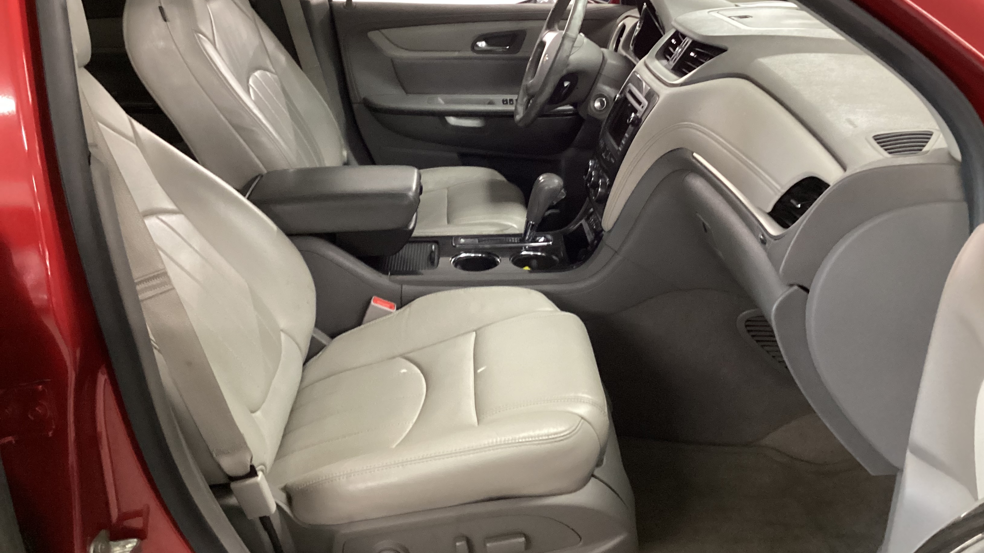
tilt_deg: -21.1
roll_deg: +1.2
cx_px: 494
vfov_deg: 34.4
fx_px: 887
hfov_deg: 58.0
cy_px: 199
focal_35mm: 34
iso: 320
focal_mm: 3.3
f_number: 2.4
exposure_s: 1/25
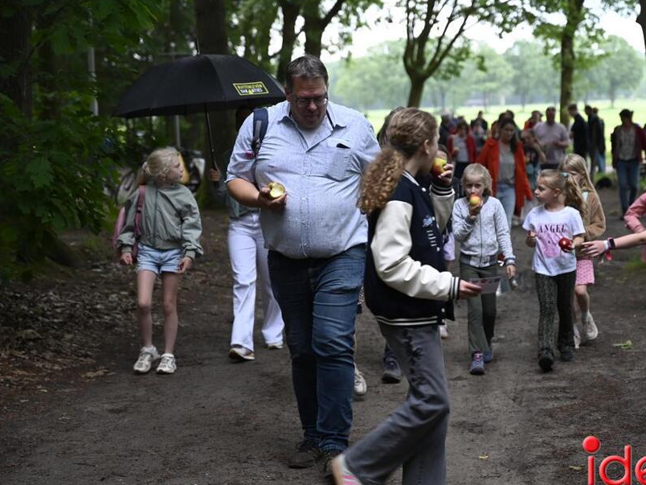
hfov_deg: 23.5
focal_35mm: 83
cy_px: 261
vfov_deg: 17.8
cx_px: 377
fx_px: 1549
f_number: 2.8
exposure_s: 1/125
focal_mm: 70
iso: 500
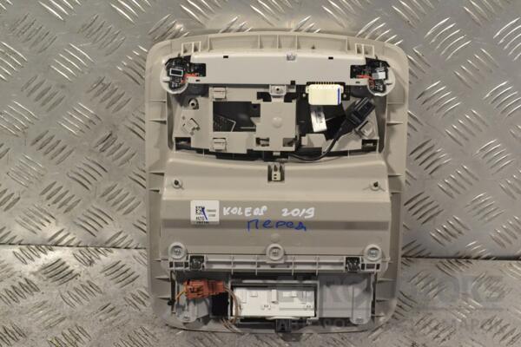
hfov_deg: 31.9
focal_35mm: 63
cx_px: 260
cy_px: 174
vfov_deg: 21.6
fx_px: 912
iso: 3200
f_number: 9
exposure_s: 1/320
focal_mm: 42
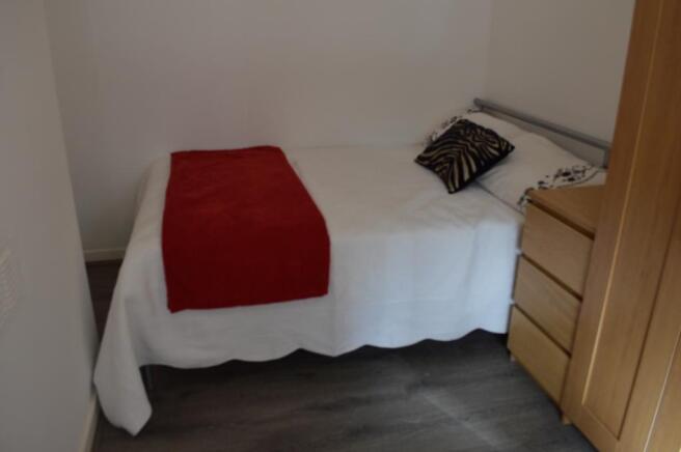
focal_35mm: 27
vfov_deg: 47.8
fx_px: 510
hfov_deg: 67.4
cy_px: 226
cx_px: 340
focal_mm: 18
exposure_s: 1/100
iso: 400
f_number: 5
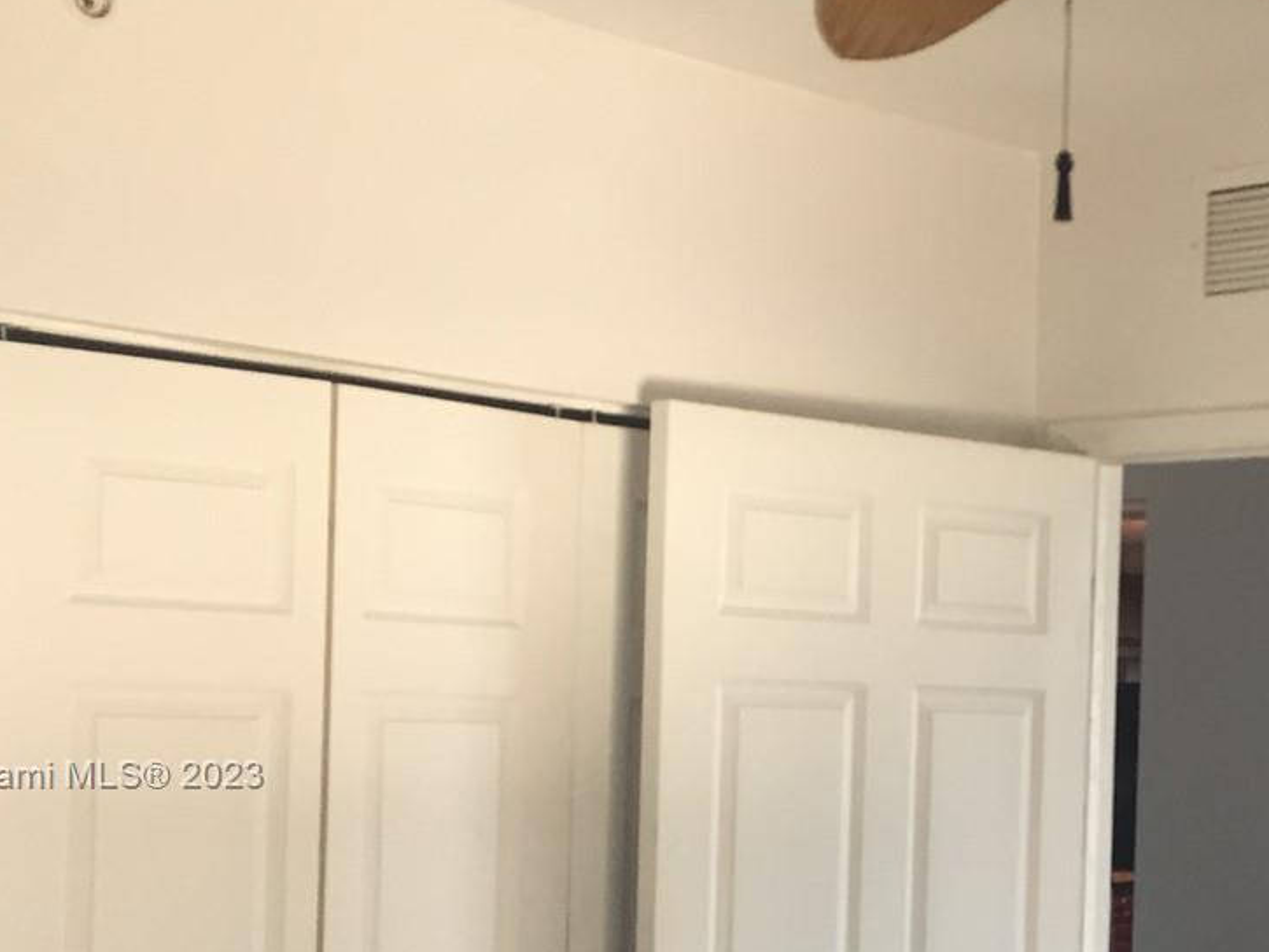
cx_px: 1103
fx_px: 2347
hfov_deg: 29.2
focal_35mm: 64
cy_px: 777
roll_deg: -2.4
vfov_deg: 22.6
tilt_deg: -2.8
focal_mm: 4.15
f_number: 2.2
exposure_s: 1/30
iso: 32
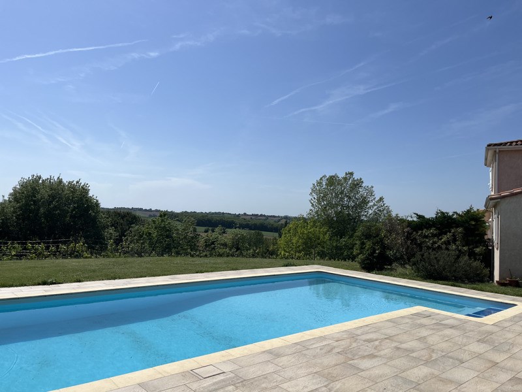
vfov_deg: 53.1
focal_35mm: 26
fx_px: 392
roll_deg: -2.0
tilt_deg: +2.4
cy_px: 196
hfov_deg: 67.3
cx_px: 261
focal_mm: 5.1
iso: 50
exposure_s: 1/8403
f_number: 1.6
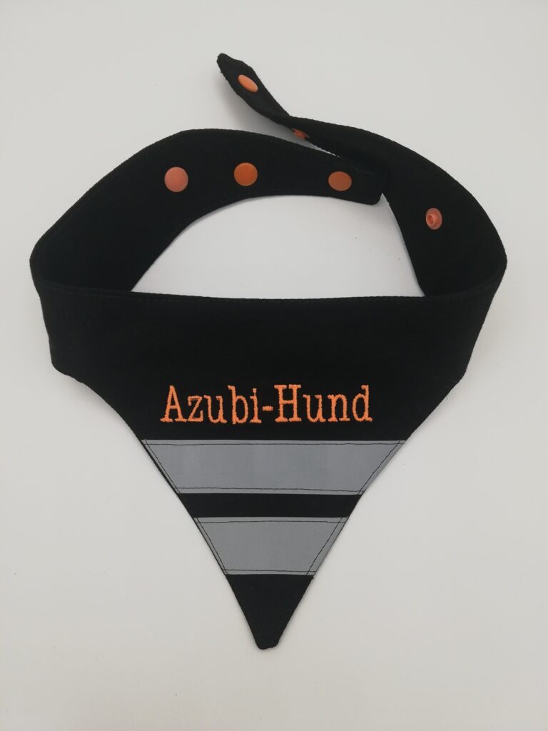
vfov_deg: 67.3
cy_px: 366
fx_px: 549
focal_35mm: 26
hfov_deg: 53.1
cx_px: 274
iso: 50
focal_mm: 3.81
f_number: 2.2
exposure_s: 1/150
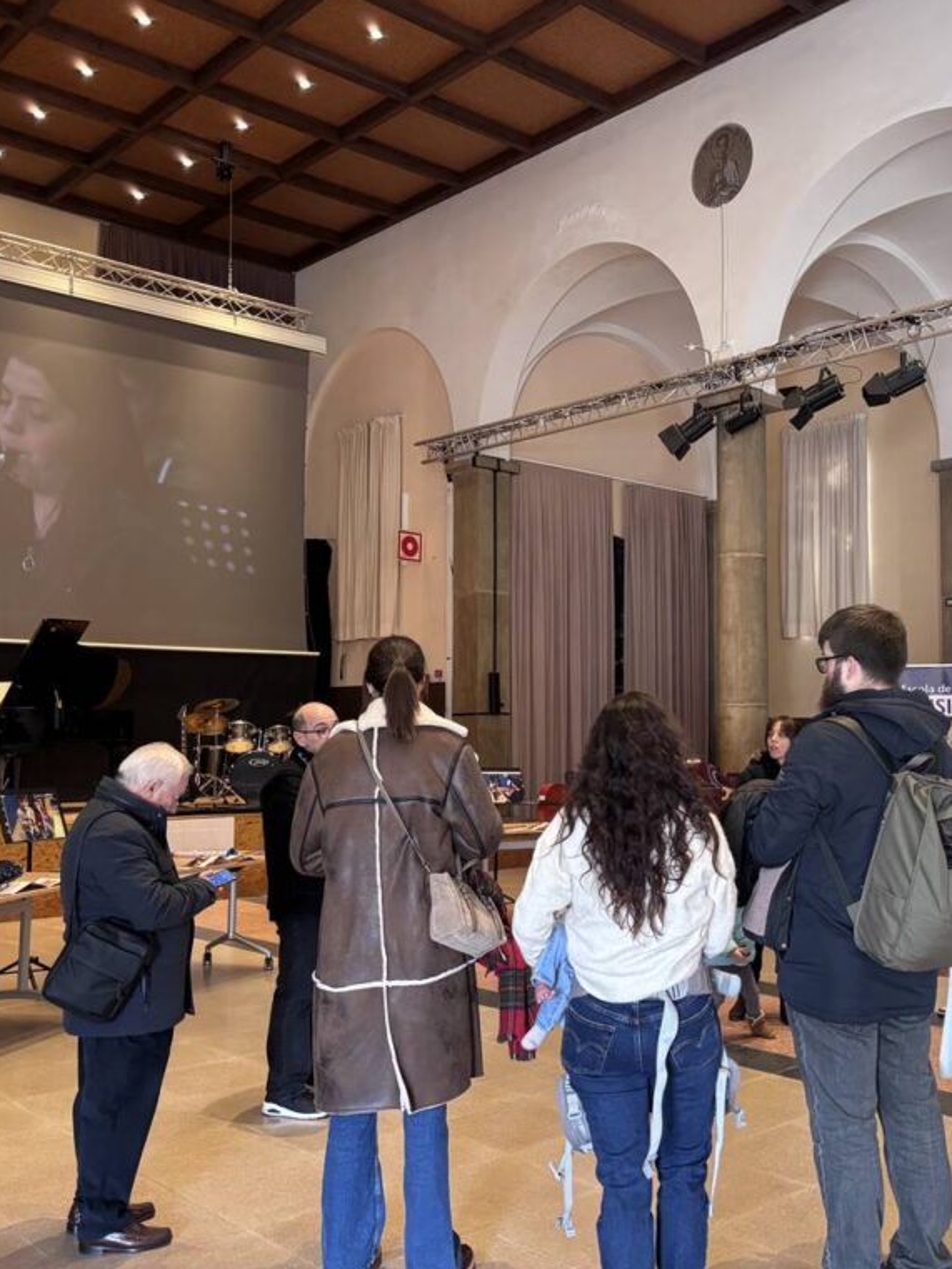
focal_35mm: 35
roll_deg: -0.6
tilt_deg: +4.6
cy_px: 632
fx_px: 1283
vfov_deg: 52.6
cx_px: 660
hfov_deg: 40.0
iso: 320
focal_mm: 5.96
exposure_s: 1/60
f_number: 1.6
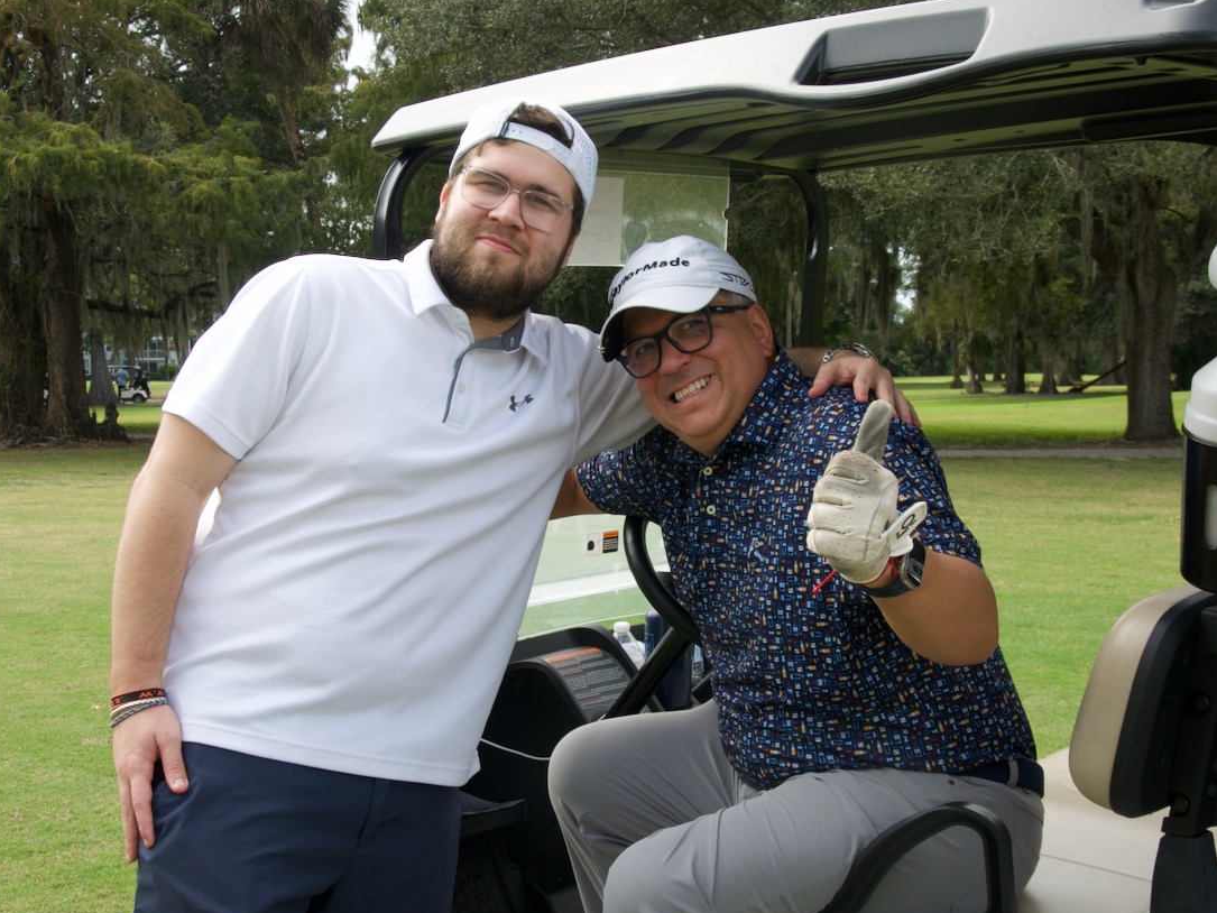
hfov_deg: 37.5
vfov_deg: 28.6
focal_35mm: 51
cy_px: 455
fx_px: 1793
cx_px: 636
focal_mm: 30
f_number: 11
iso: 200
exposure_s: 1/125
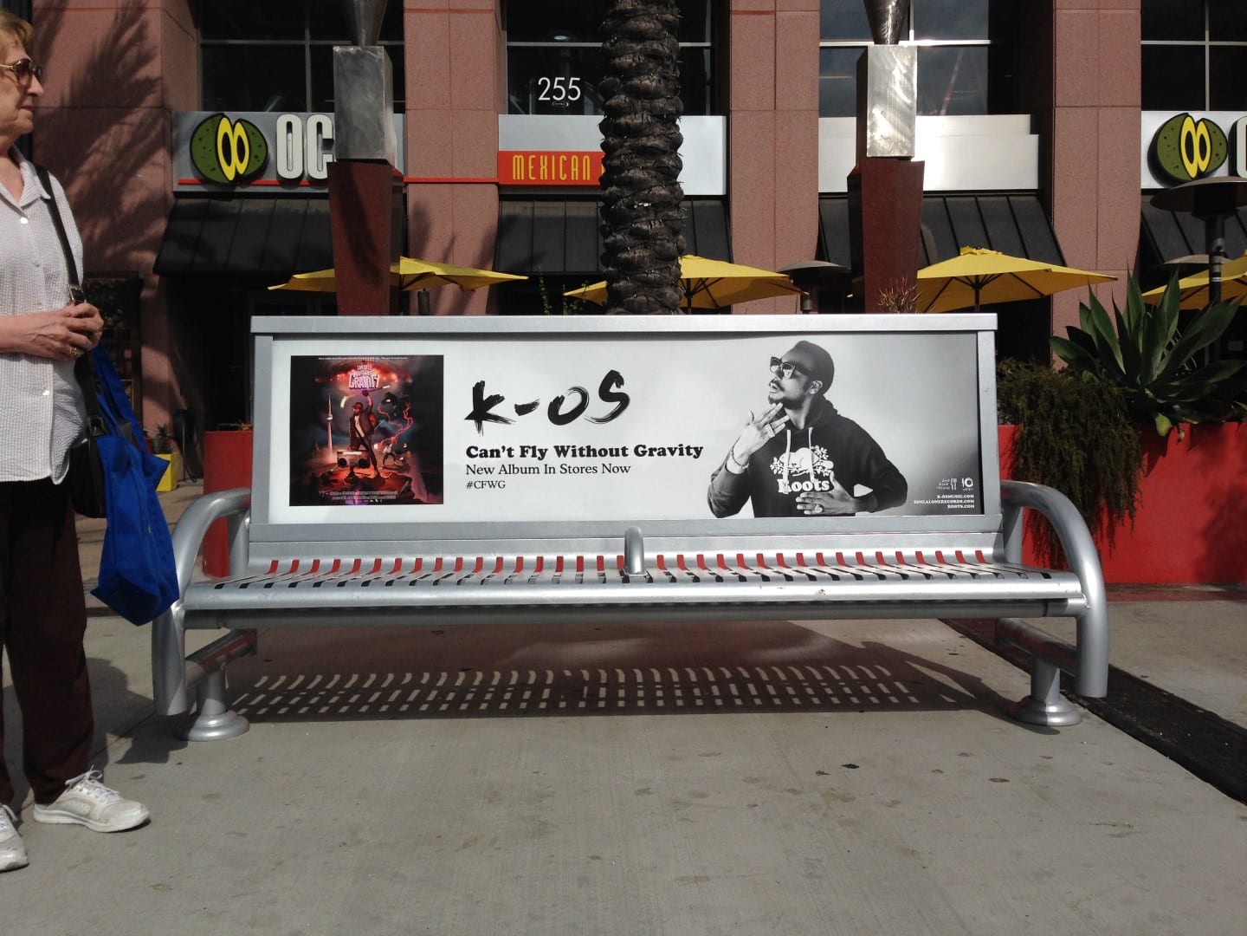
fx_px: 1189
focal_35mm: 33
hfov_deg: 55.4
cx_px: 624
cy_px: 468
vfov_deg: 42.9
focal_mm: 4.12
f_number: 2.4
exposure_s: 1/5435
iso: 50
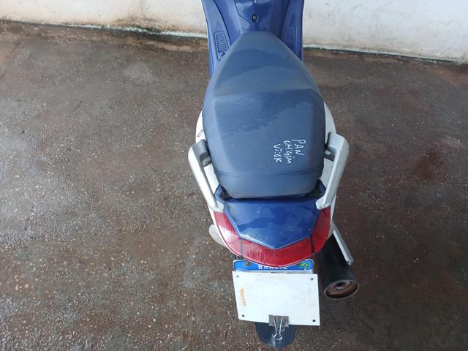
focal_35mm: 26
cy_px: 176
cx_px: 234
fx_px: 352
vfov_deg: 53.1
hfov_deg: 67.3
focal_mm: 3.98
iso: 64
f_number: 1.8
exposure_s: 1/60
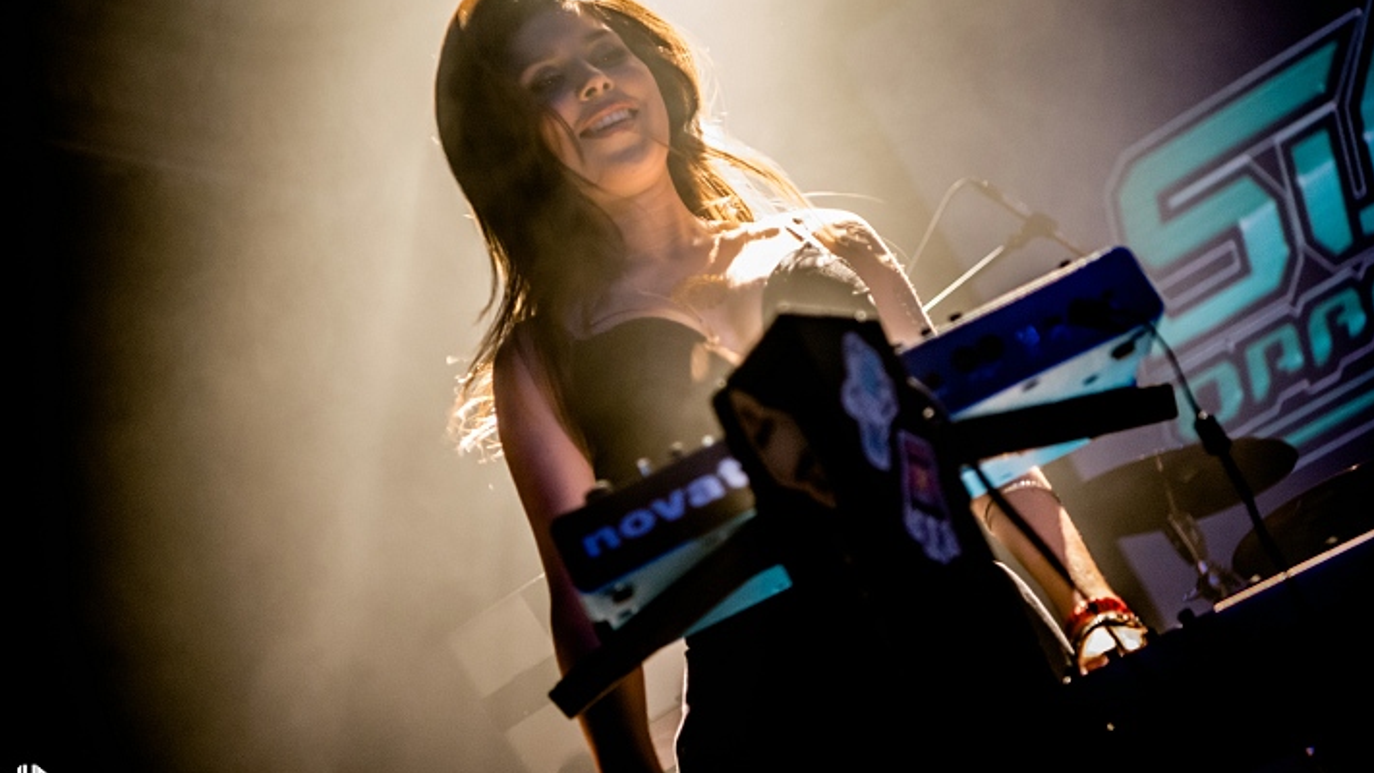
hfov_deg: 30.6
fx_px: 2514
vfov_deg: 17.5
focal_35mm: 69
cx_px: 688
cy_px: 364
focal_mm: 65
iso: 4000
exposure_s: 1/100
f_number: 2.8
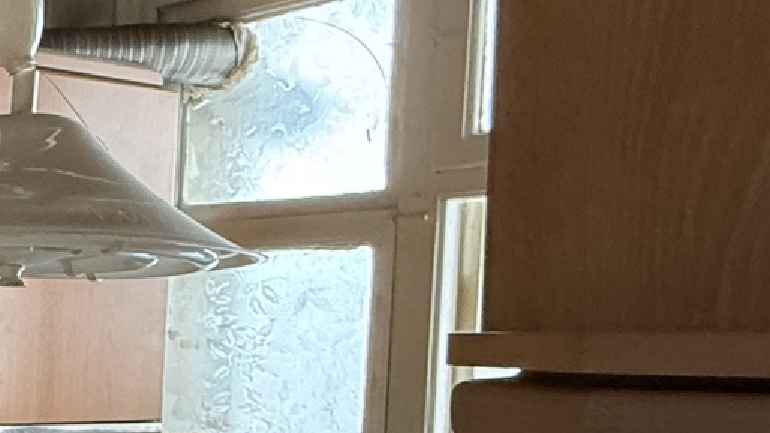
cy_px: 387
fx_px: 1164
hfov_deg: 23.5
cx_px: -539
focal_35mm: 57
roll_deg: -0.9
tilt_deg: -2.5
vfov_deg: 20.7
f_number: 2.2
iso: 500
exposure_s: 1/60
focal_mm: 2.22
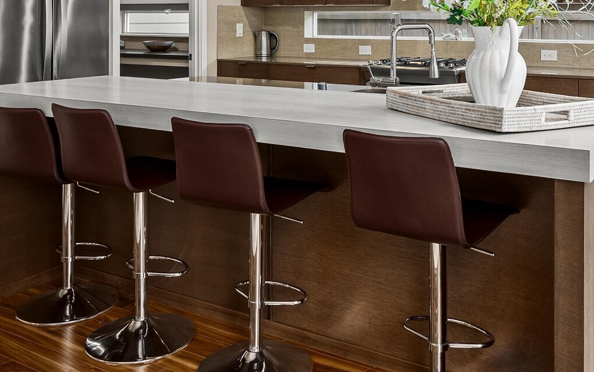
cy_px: 46
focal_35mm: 39
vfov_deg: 31.4
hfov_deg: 49.7
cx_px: 386
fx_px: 631
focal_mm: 23
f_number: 7.1
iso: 1000
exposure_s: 1/3
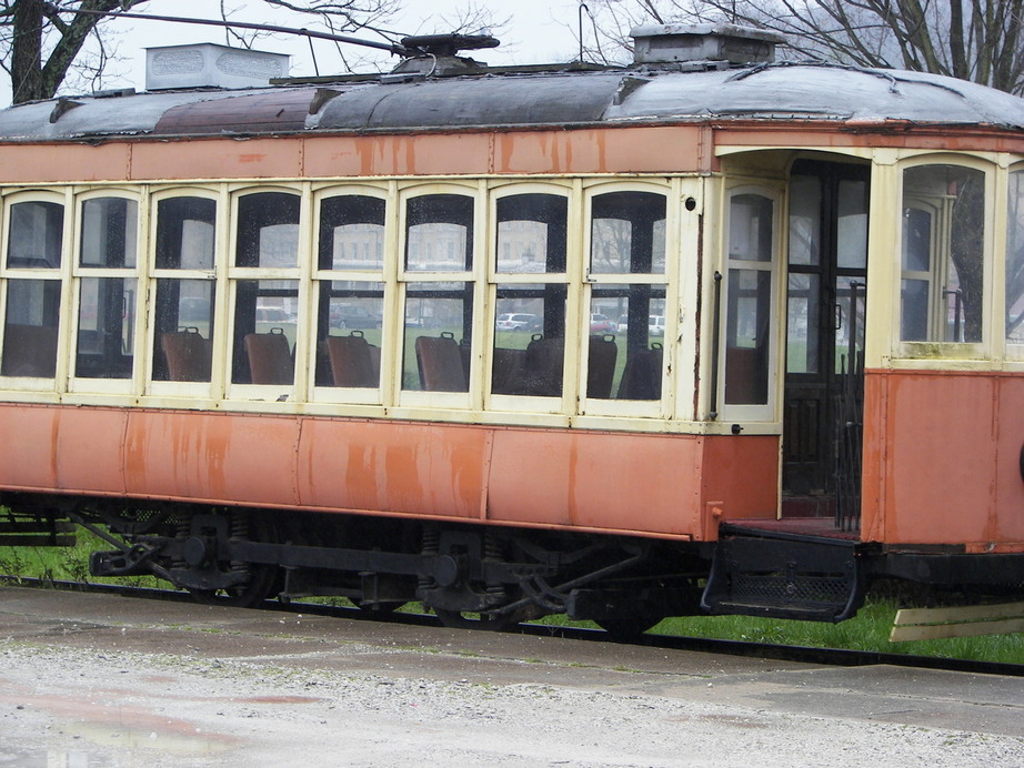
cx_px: 512
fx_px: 3462
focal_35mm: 117
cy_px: 384
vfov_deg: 12.7
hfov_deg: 16.8
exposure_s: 1/125
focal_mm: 19.5
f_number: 3.2
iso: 64
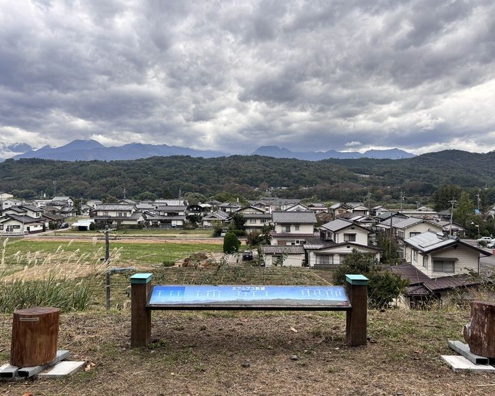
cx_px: 247
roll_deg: -0.3
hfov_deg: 62.2
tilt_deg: -1.2
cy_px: 193
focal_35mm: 28
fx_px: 410
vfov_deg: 51.5
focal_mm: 5.96
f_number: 1.6
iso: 64
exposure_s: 1/121
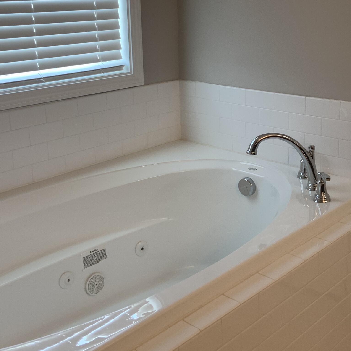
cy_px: 111
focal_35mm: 50
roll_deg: +1.7
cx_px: 193
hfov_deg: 34.0
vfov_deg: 33.7
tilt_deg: -10.6
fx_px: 574
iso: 40
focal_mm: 3
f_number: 1.8
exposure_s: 1/120
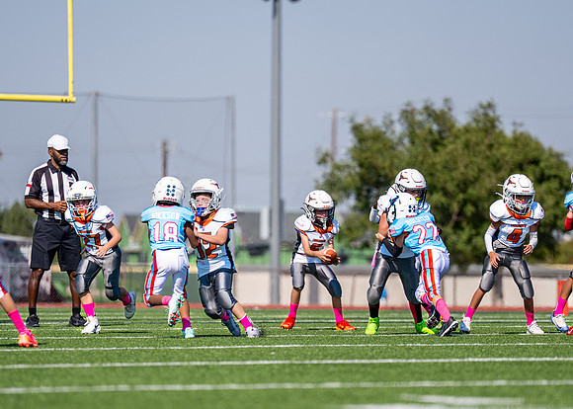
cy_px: 262
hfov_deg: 7.0
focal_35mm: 287
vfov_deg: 5.0
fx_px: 4668
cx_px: 332
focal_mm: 200
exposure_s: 1/3200
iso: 100
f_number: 2.8
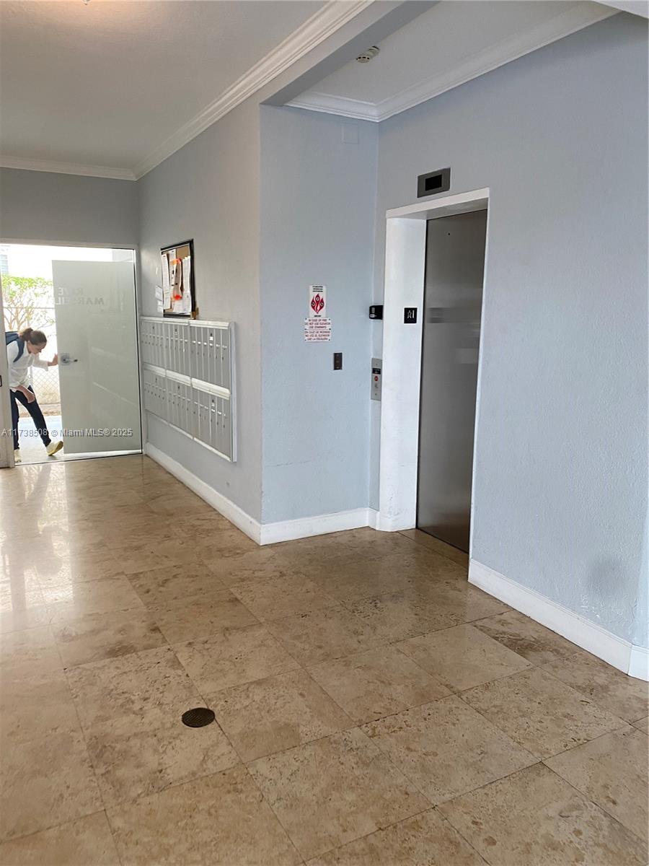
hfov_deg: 53.1
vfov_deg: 67.3
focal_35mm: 26
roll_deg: -2.2
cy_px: 433
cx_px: 324
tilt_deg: -11.5
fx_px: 650
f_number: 1.8
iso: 80
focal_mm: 4.25
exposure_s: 1/60
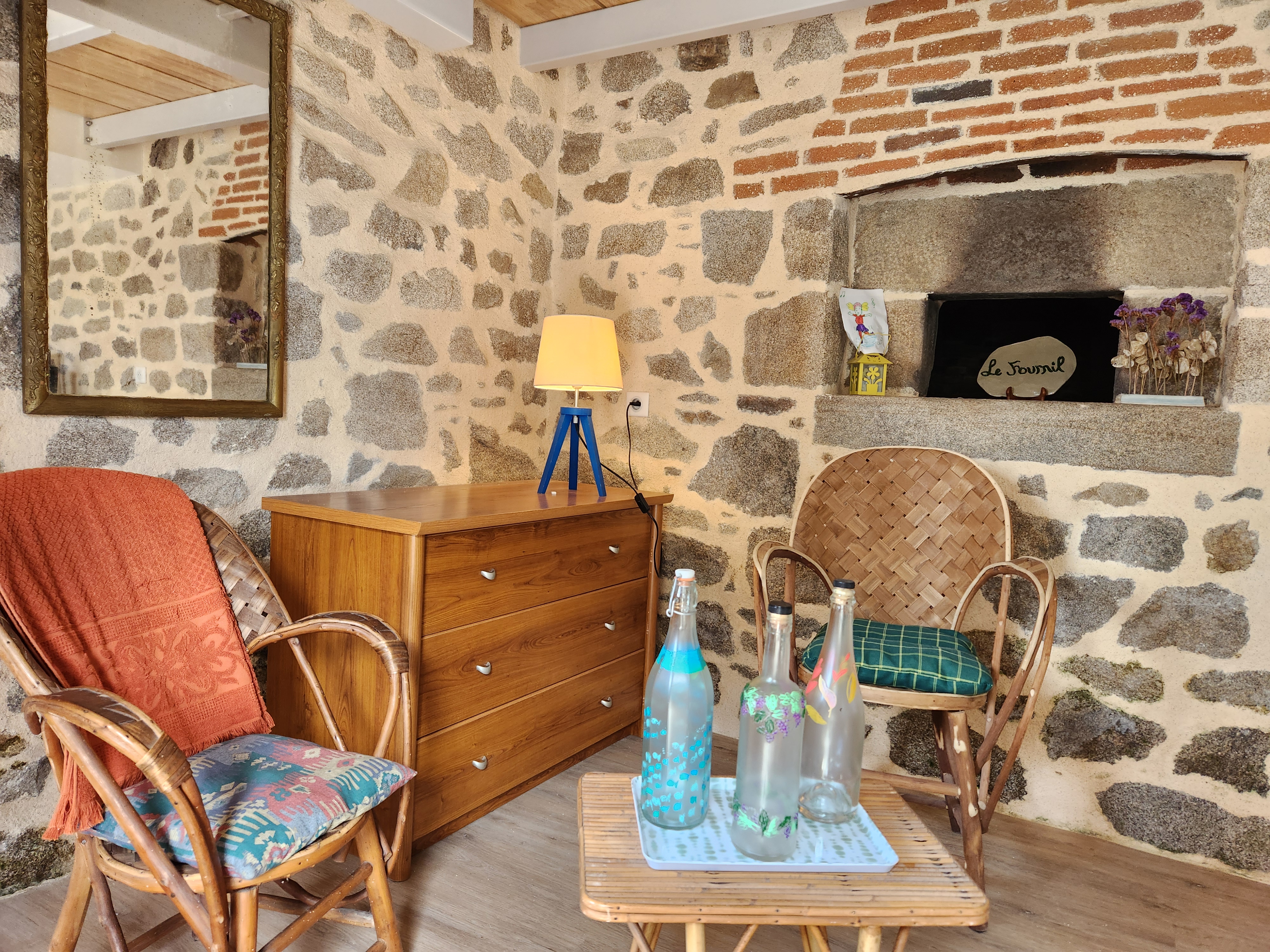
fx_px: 844
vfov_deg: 58.9
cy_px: 476
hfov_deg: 73.9
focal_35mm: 23
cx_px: 635
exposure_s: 1/120
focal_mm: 5.4
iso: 160
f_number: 1.8
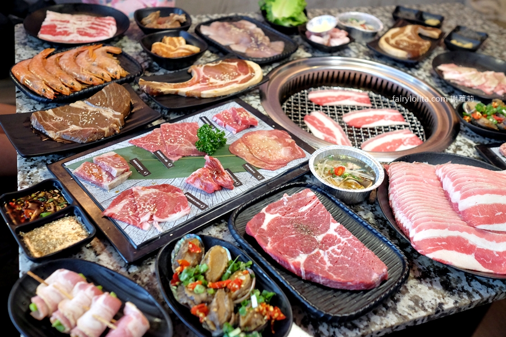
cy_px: 168
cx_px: 253
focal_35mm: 35
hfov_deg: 54.4
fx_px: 492
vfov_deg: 37.9
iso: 2000
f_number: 2.8
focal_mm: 23
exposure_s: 1/125
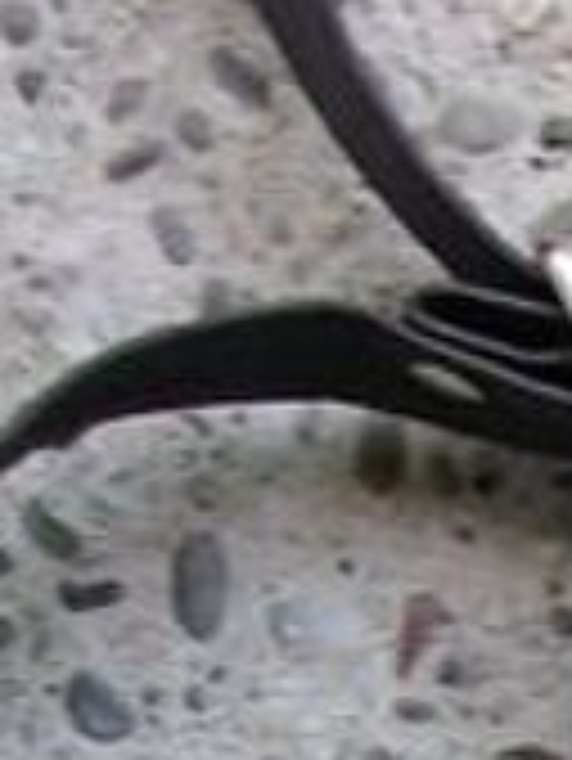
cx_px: 1639
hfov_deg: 5.6
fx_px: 5545
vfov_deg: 7.5
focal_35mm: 252
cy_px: 1500
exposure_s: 1/45.9
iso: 80
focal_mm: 5.7
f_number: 2.9
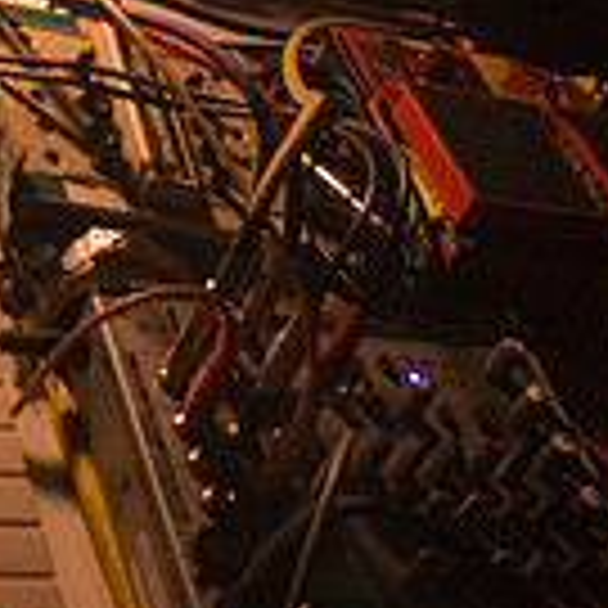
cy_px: 176
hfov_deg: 20.3
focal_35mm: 85
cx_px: 191
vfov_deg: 20.3
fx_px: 1689
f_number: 3.2
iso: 800
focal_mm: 20
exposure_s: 1/20
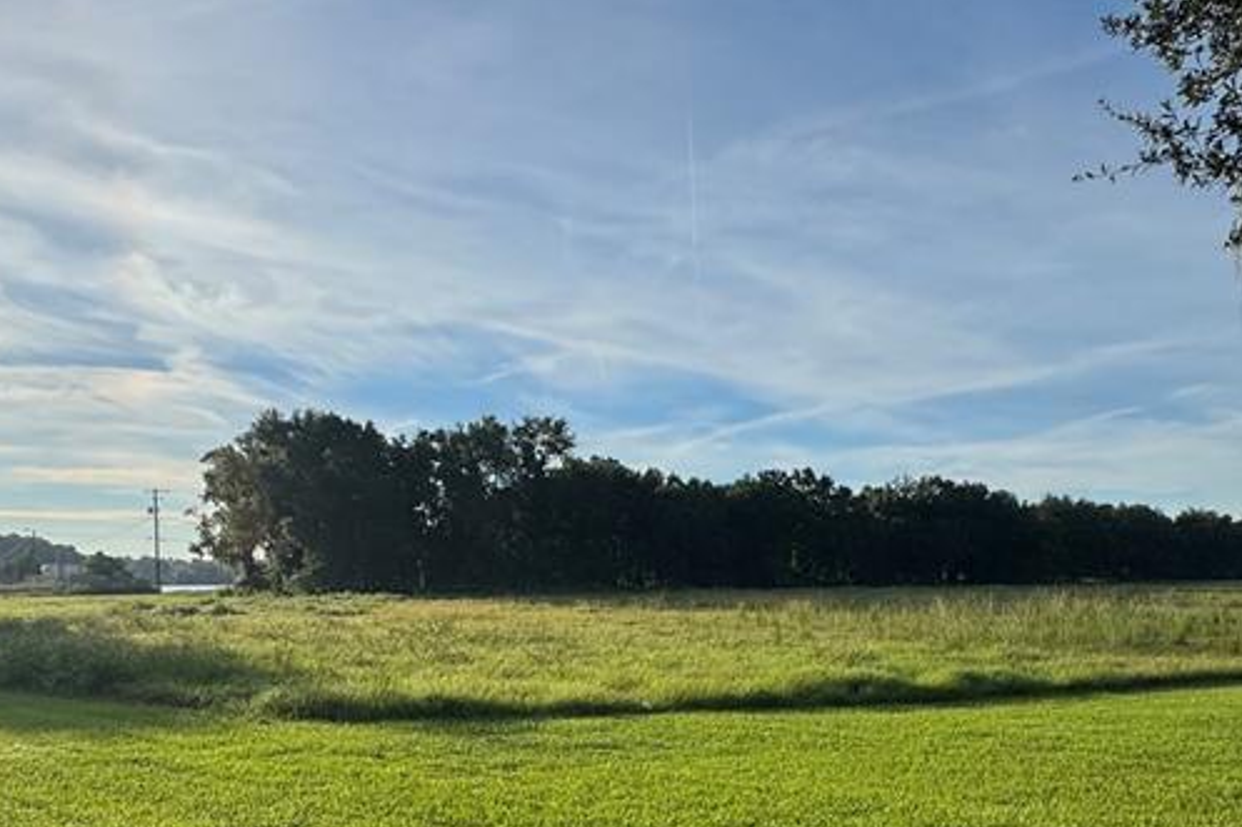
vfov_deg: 41.7
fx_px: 1035
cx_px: 572
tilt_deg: -5.4
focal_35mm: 30
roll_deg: +0.7
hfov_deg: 61.9
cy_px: 660
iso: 50
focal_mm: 2.22
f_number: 2.2
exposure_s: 1/2208
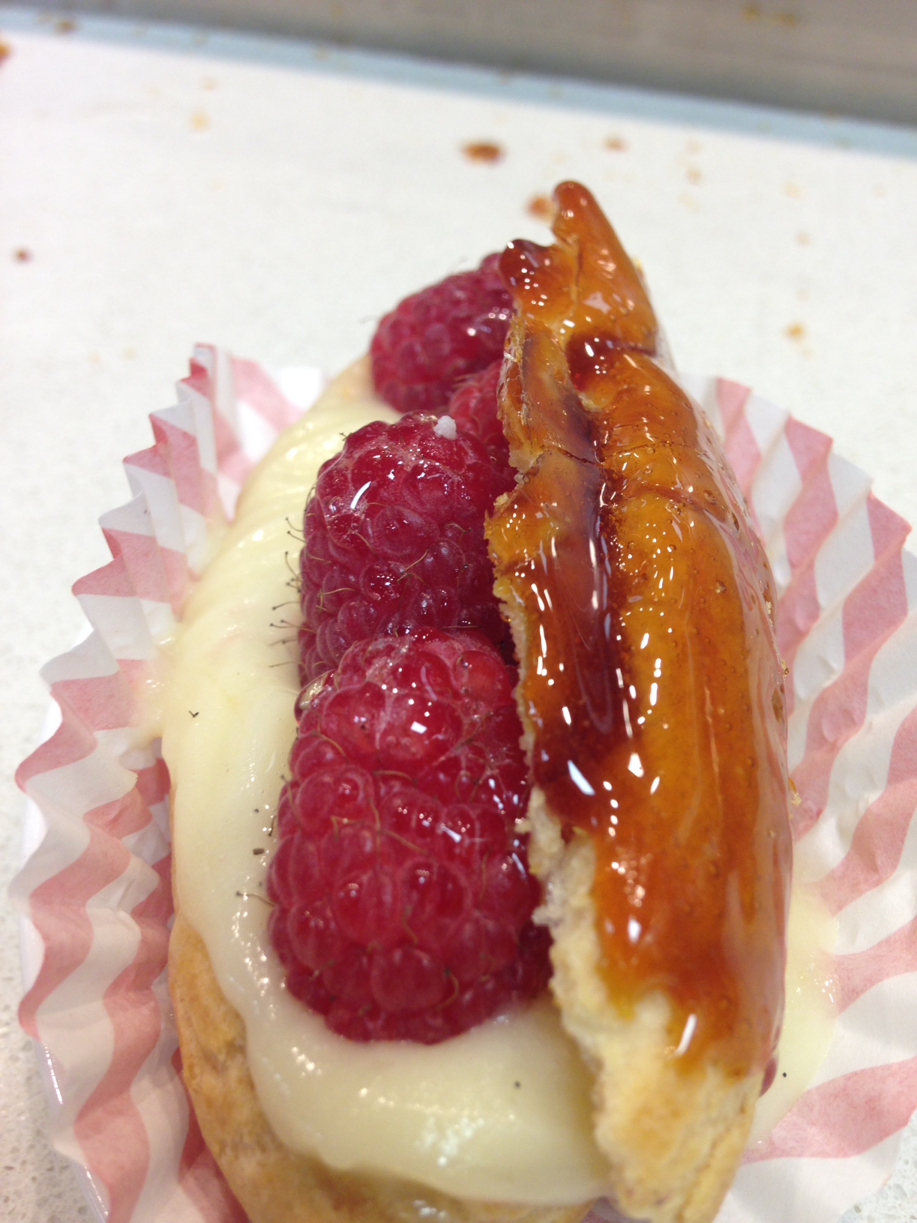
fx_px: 1166
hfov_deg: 42.9
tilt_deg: -43.5
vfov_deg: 55.4
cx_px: 458
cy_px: 612
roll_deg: +1.4
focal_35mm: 33
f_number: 2.4
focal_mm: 4.12
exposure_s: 1/20
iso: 50
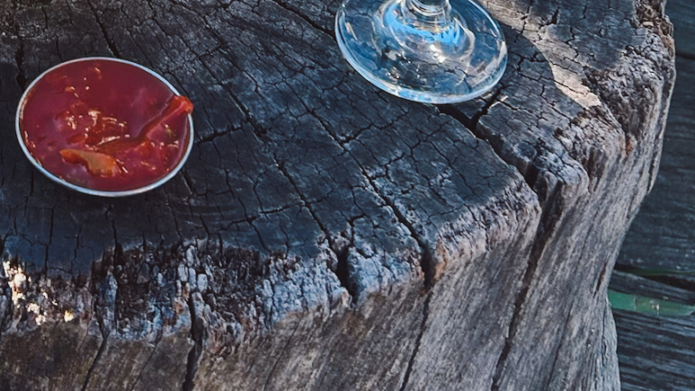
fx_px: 1382
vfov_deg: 14.2
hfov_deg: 27.3
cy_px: -324
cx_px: 75
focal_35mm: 75
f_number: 1.5
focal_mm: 5.7
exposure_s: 1/500
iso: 50
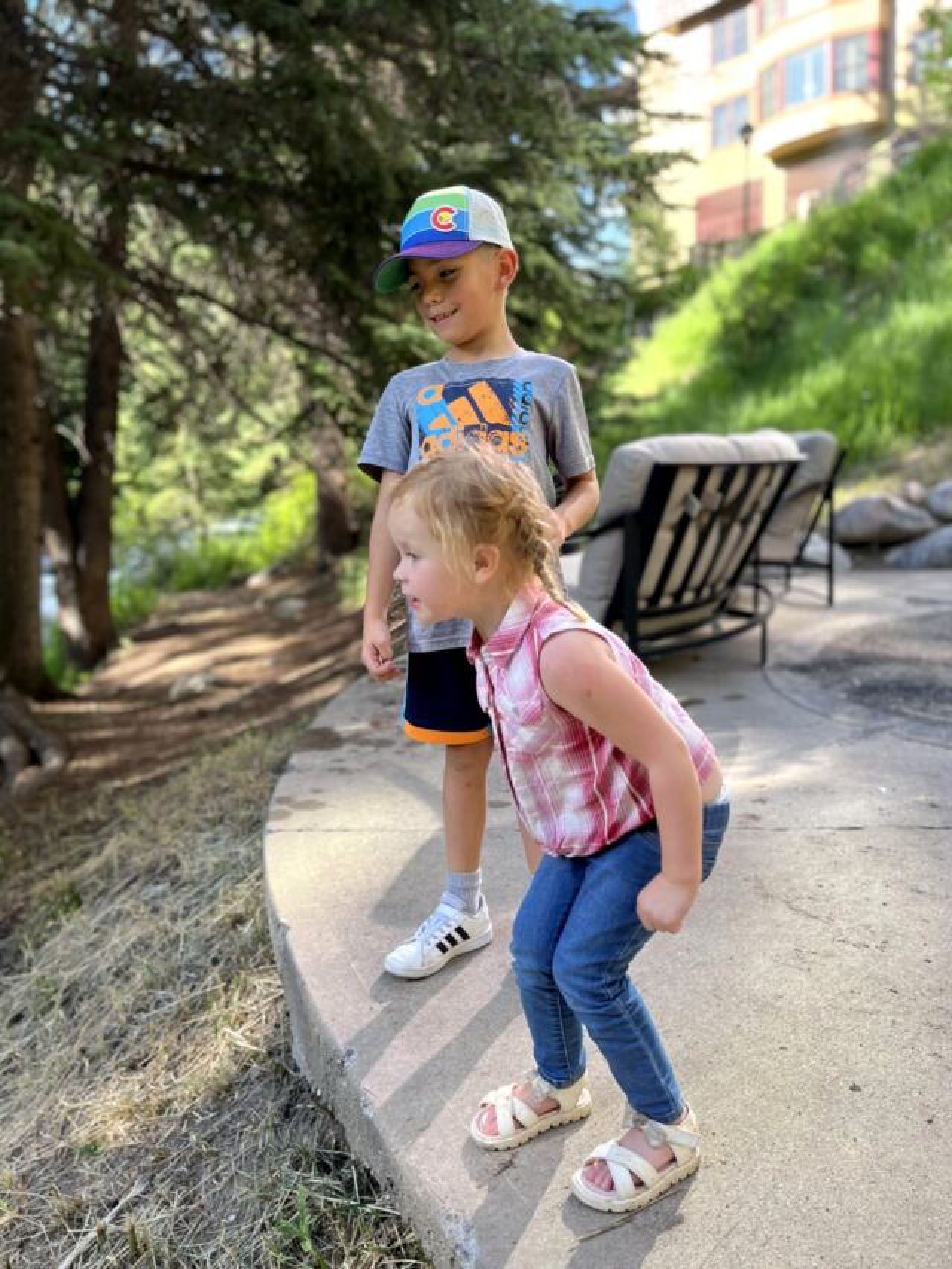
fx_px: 953
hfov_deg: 53.1
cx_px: 476
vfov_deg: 67.3
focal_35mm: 26
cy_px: 634
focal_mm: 5.1
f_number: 1.6
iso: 40
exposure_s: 1/235
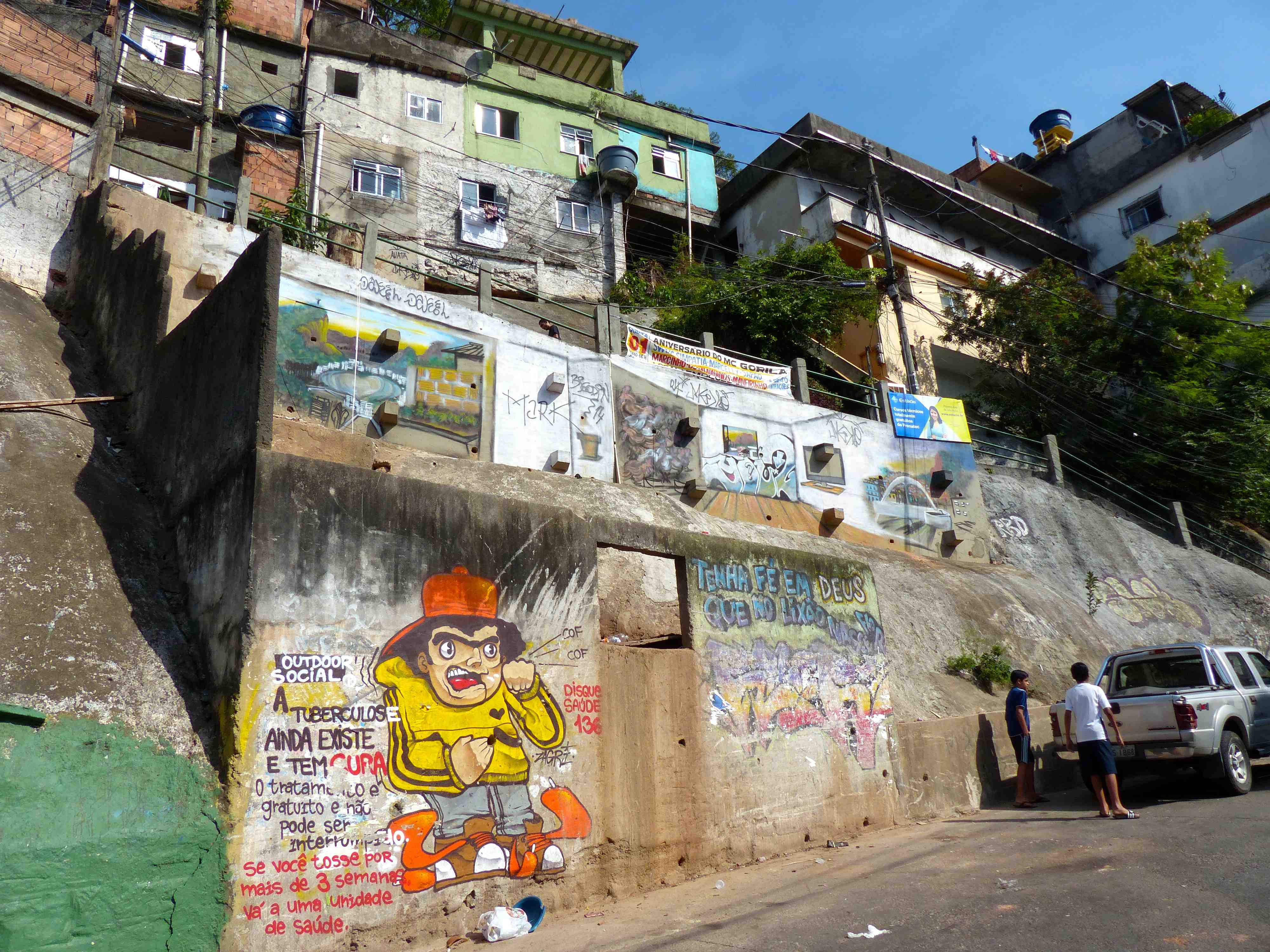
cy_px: 476
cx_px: 635
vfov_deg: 53.1
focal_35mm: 26
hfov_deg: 67.3
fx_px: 954
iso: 100
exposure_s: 1/1000
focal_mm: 4.5
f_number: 4
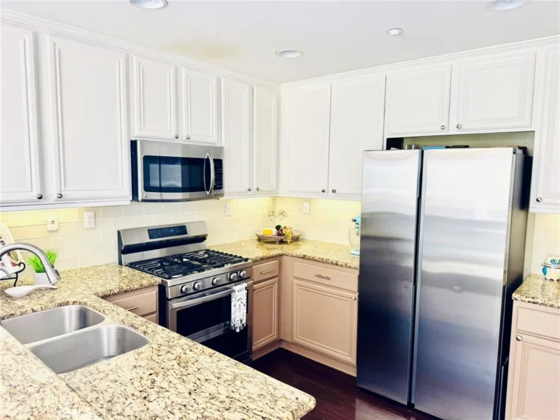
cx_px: 280
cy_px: 210
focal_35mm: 24
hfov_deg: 71.6
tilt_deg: -6.2
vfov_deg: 56.8
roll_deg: -1.0
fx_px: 388
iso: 100
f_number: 1.78
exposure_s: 1/120
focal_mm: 6.76
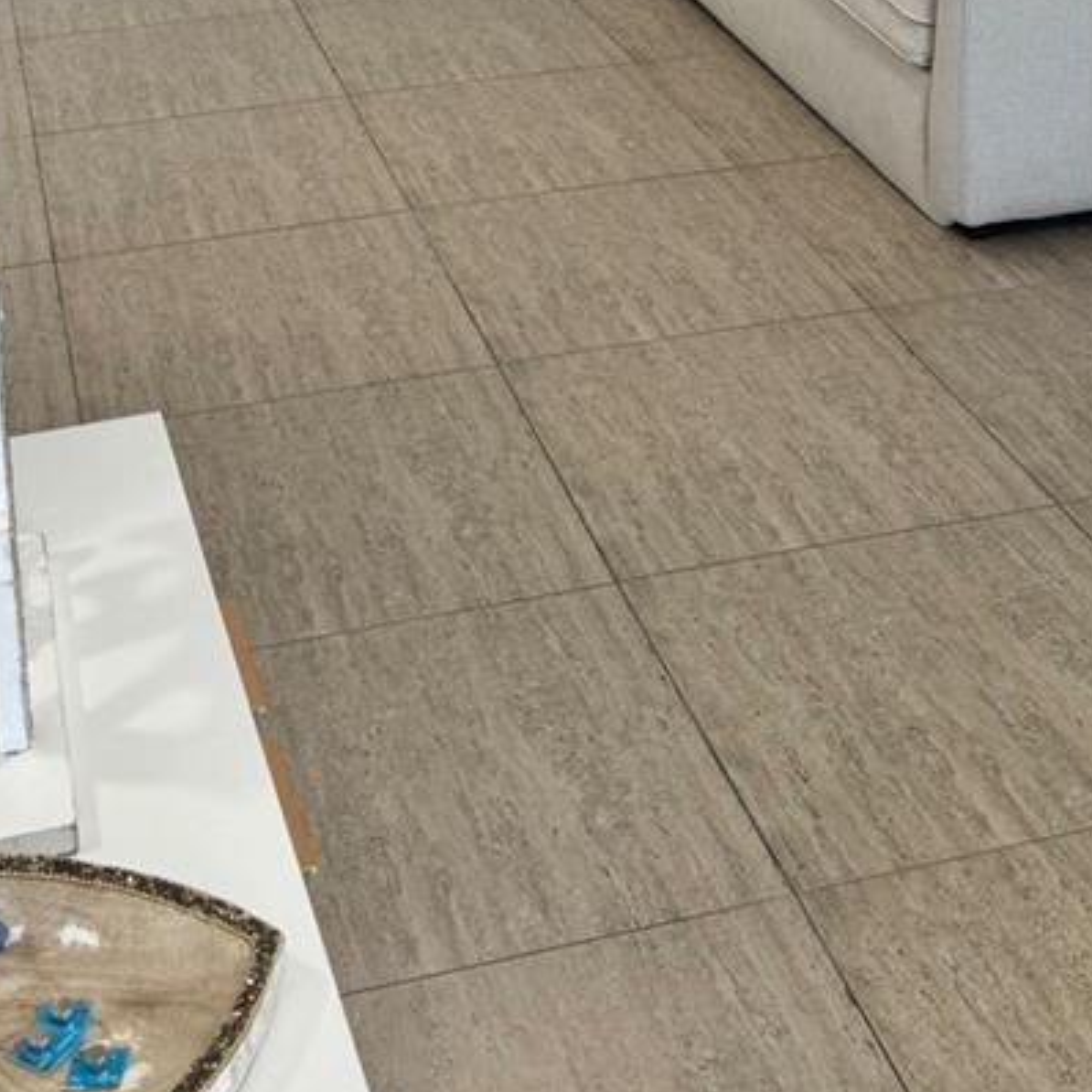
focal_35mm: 64
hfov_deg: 26.9
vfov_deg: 23.8
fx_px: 2284
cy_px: -305
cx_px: 590
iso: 100
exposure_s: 1/120
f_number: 1.78
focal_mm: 6.76
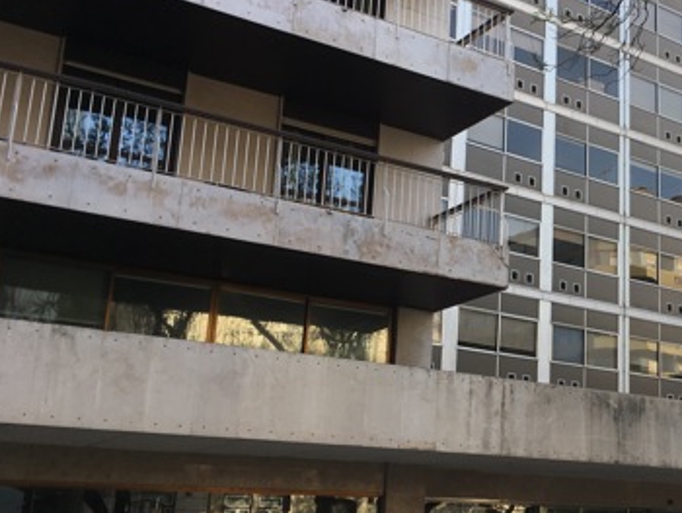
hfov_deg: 34.1
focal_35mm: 53
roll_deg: -0.2
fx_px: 1045
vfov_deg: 27.6
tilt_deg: +13.5
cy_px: 261
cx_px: 616
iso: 25
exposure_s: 1/311
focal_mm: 4.15
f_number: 2.2
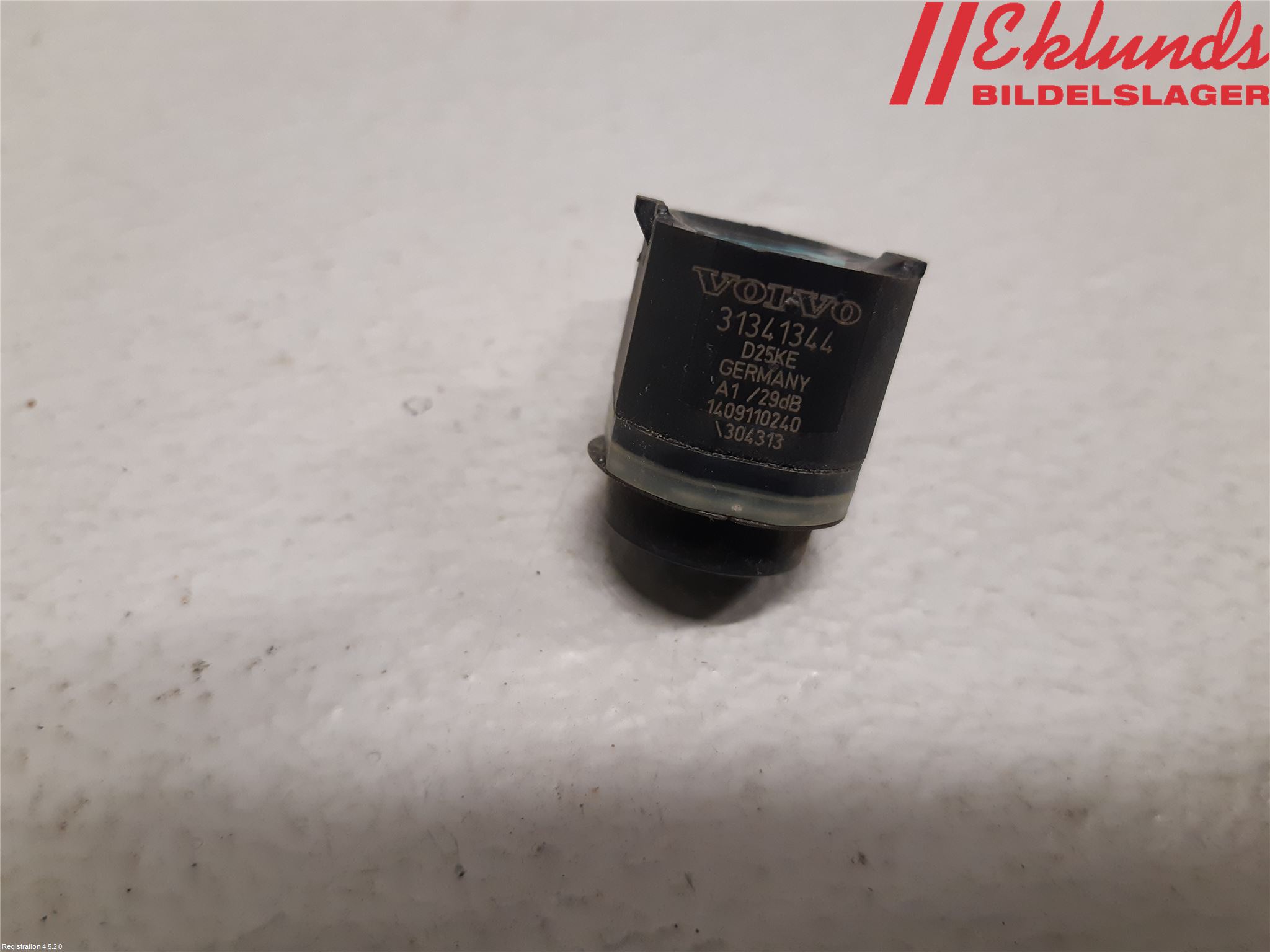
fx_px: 954
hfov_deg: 67.3
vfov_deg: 53.1
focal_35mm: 26
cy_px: 476
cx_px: 635
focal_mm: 3.93
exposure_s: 1/50
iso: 200
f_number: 1.7
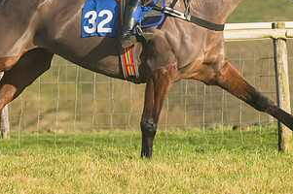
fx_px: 4000
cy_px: 23
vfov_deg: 2.8
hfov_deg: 4.2
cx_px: 124
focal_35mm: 492
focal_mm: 170
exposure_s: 1/4000
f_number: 5
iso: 400
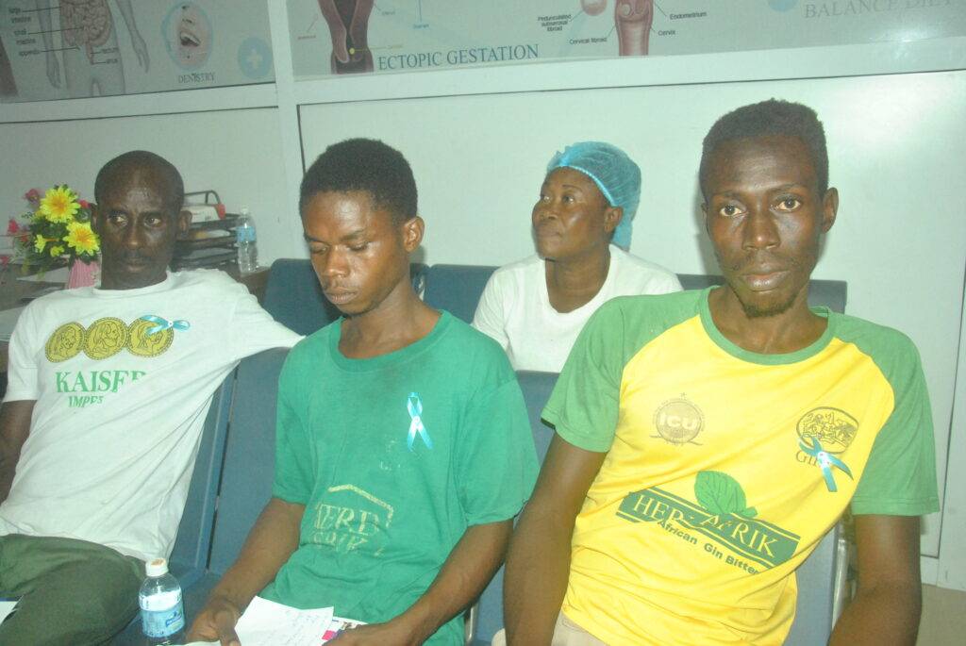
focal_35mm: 32
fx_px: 846
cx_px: 483
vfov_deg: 41.8
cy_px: 323
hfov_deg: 59.4
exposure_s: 1/80
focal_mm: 21
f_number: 5.6
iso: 1600
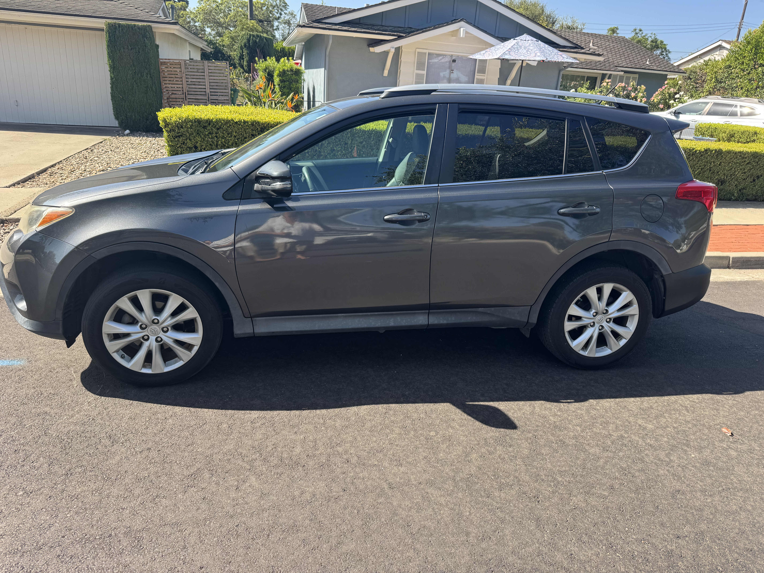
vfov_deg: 56.8
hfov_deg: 71.6
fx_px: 530
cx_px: 382
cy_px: 286
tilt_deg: -19.8
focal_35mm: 24
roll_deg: -2.2
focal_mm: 6.76
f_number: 1.78
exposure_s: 1/900
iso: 80
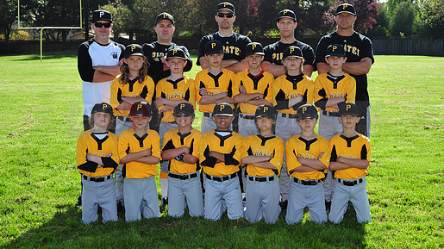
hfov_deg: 35.5
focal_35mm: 59
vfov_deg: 20.3
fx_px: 694
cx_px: 214
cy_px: 112
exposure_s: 1/800
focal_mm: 50
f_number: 6.3
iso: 400
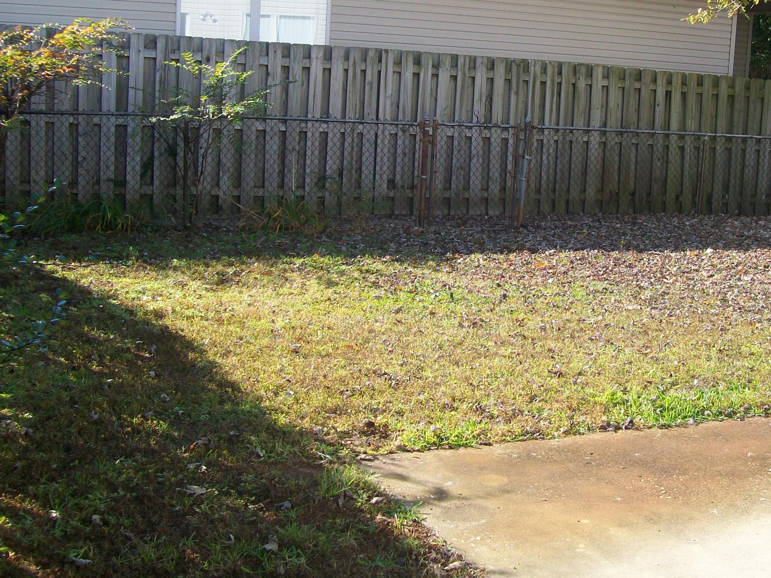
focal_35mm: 50
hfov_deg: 37.8
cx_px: 514
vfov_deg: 29.1
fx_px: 1114
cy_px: 252
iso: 64
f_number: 2.7
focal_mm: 6.1
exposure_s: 1/400
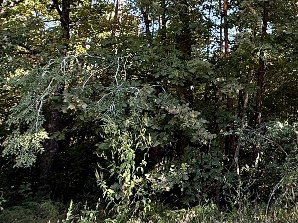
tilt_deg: +20.7
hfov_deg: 34.3
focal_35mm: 48
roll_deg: -0.1
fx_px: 413
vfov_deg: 28.1
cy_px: -9
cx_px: 328
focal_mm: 2.22
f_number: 2.2
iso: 80
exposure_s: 1/99
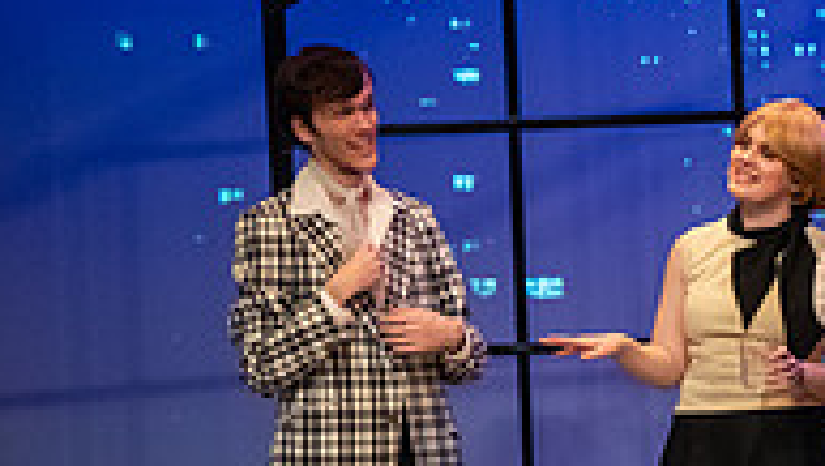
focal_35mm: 551
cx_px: 1099
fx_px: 12065
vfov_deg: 2.2
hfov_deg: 3.9
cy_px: 301
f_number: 3.2
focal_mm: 175
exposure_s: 1/200
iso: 3200
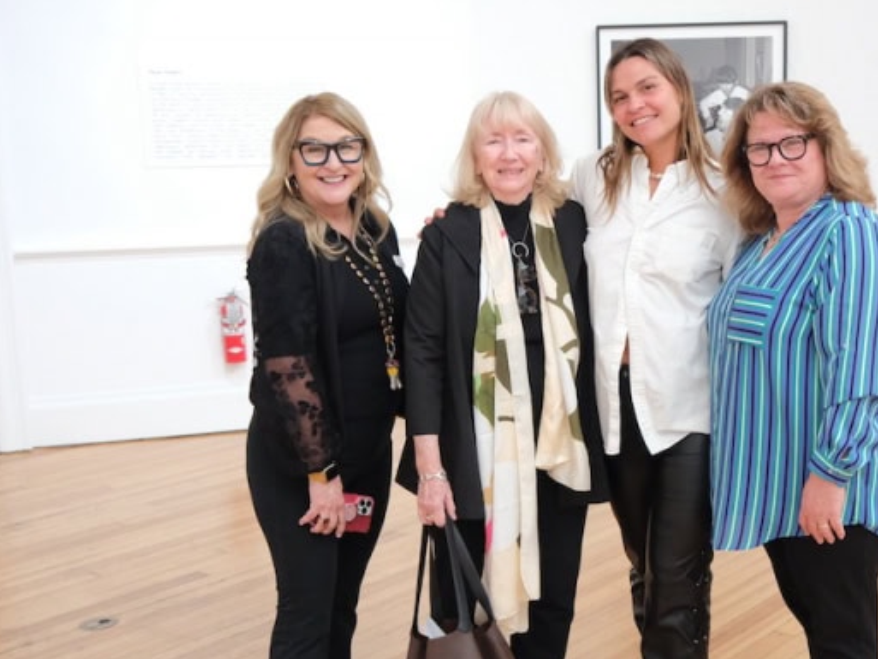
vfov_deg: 30.2
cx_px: 645
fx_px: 1218
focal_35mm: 48
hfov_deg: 38.7
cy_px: 370
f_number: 4
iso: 3200
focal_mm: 21.2
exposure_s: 1/120
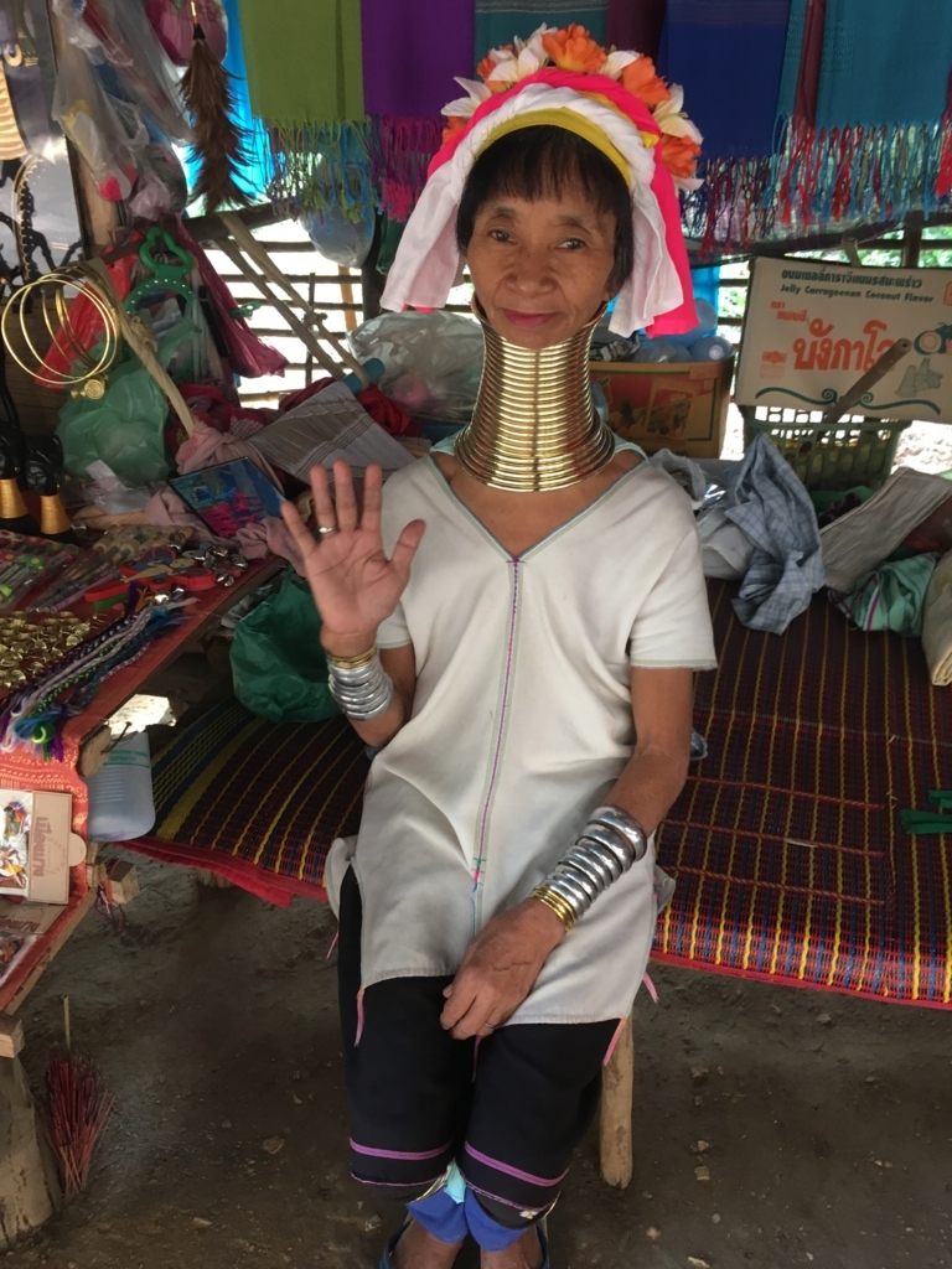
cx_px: 476
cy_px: 634
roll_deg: +0.0
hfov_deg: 48.2
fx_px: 1063
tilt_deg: -28.1
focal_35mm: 29
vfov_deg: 61.7
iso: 125
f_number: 2.2
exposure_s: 1/33
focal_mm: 4.15
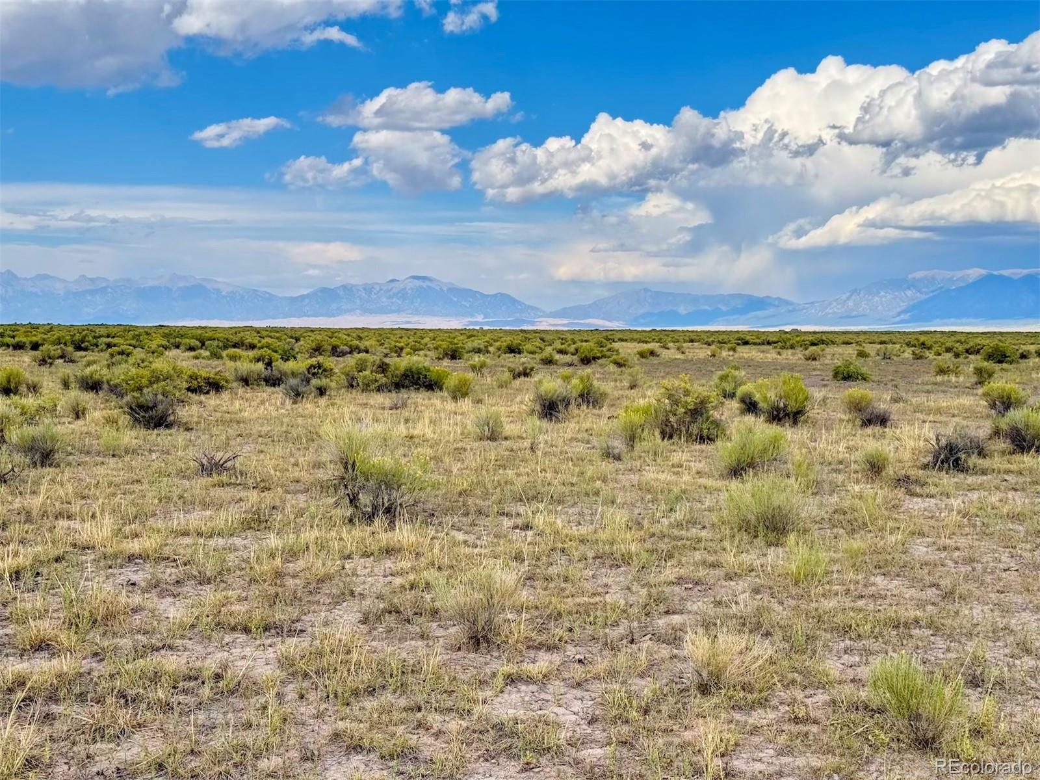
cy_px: 390
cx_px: 520
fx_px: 1442
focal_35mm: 48
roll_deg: +0.2
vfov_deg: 30.3
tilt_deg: -0.9
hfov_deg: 39.7
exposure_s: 1/2865
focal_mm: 6.76
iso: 100
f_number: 1.78
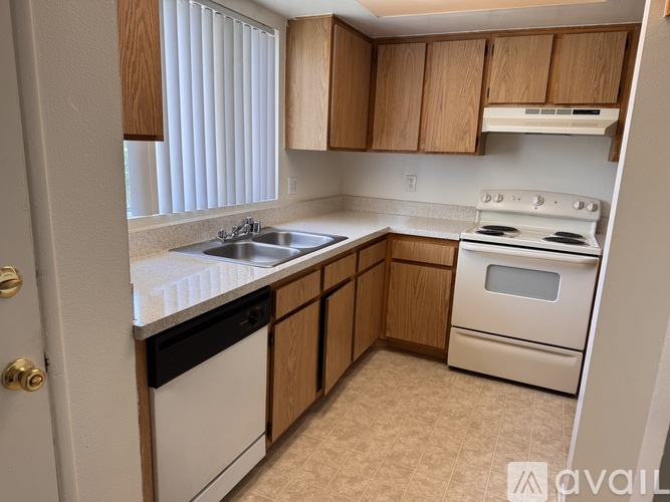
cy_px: 251
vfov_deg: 56.8
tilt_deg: -13.9
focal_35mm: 24
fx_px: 464
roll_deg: -1.7
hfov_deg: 71.6
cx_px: 335
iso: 64
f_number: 1.78
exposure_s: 1/120
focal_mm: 6.76
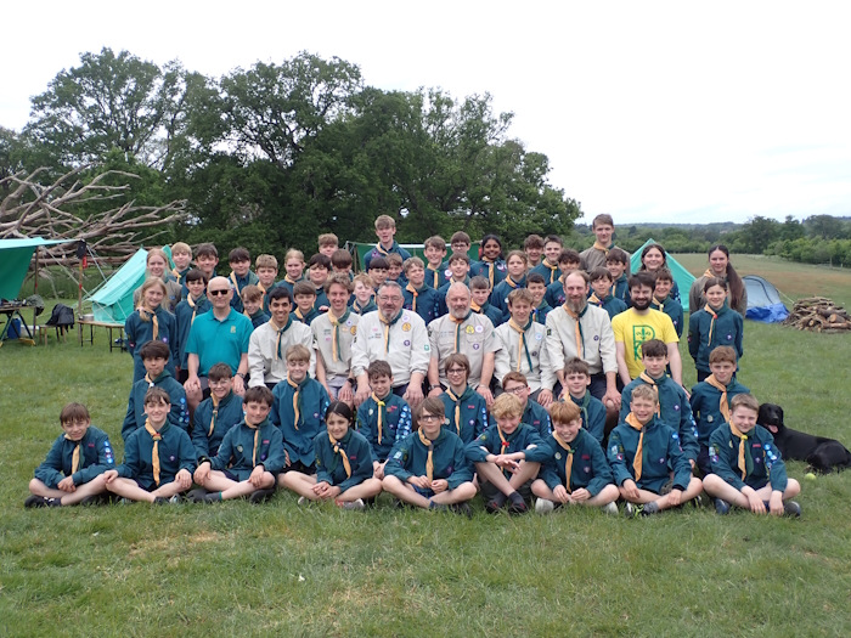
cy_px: 319
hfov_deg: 49.0
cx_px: 426
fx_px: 934
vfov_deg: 37.7
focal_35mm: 38
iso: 100
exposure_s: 1/320
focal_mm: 6.83
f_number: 3.5
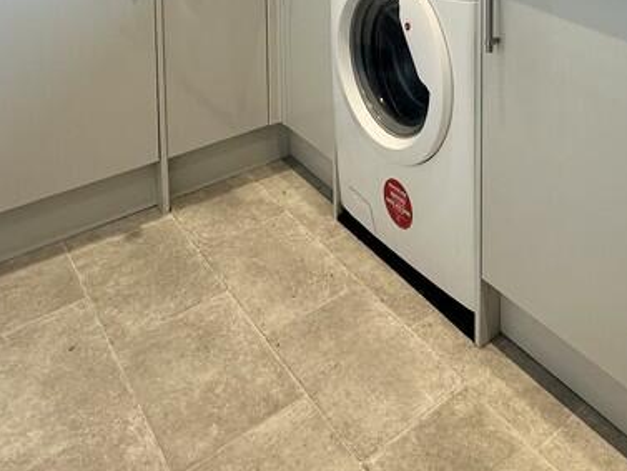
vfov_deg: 30.0
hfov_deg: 45.9
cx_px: 519
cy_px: -141
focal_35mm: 38
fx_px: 689
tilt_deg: -4.6
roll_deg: -0.9
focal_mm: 2.22
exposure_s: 1/100
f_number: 2.2
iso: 40
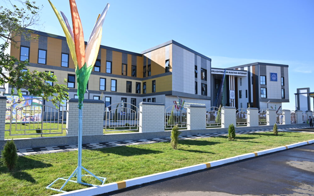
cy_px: 100
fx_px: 214
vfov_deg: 49.3
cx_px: 156
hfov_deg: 72.6
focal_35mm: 25
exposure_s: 1/200
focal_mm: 24
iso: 100
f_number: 7.1
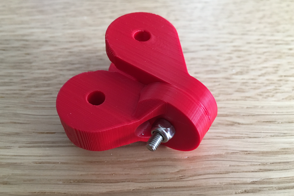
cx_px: 141
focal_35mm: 34
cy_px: 100
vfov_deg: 38.9
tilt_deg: -49.6
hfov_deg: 55.8
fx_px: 278
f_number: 2.2
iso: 160
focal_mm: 4.15
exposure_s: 1/33
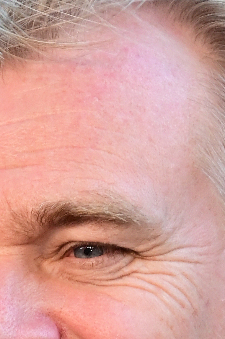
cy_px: 484
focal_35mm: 775
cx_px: 123
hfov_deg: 1.8
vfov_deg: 2.7
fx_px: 7278
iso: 1400
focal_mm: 200
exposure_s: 1/200
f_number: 6.3
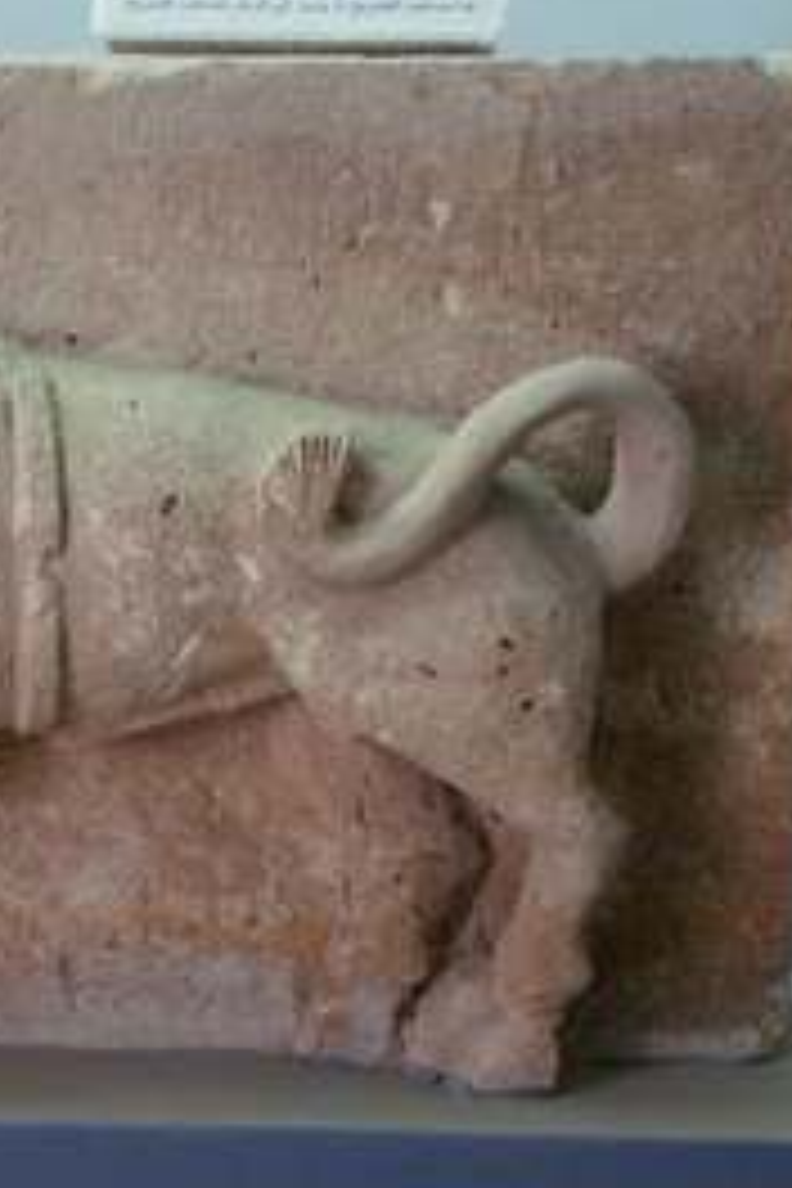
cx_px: -122
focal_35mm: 100
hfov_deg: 13.4
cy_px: 554
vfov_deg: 20.4
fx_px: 3300
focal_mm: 40
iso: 3200
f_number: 4.5
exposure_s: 1/25
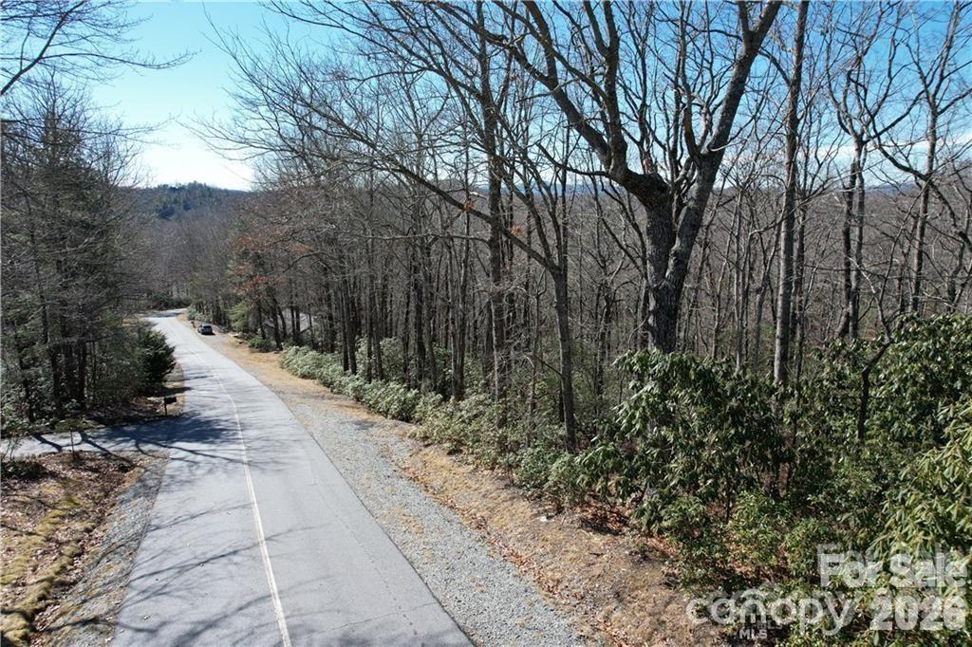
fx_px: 594
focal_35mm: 22
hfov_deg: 78.6
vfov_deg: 57.2
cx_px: 486
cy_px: 324
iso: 120
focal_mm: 8.38
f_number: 2.8
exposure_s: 1/1250
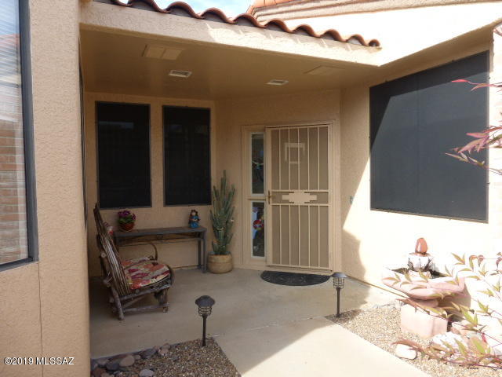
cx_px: 251
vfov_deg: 54.9
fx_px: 363
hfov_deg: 69.4
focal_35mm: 25
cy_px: 188
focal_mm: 4.3
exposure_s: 1/200
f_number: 4
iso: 100
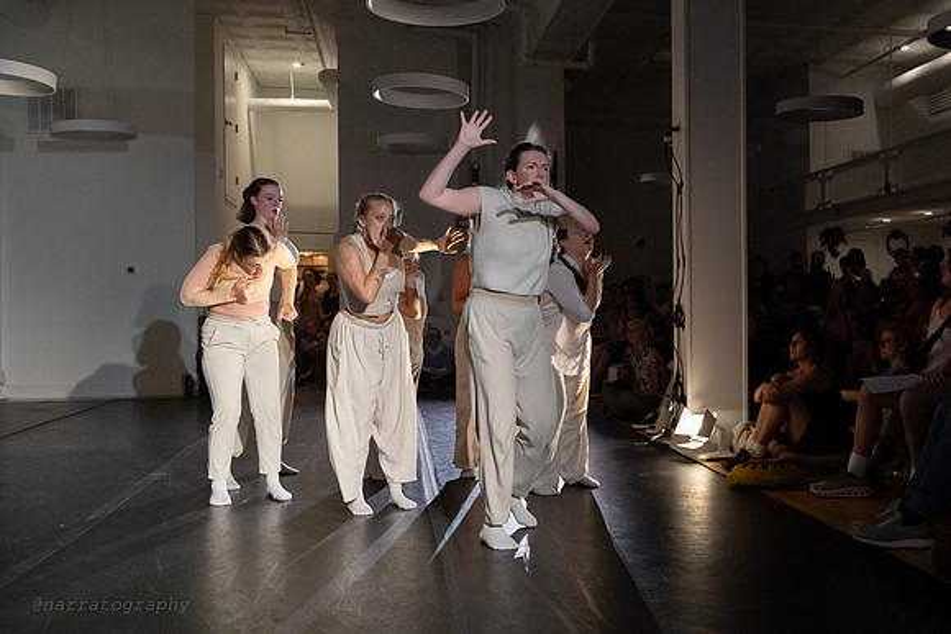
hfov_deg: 51.7
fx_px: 965
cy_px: 310
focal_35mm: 37
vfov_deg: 36.4
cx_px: 616
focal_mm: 28
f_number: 4
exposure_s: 1/400
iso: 6400
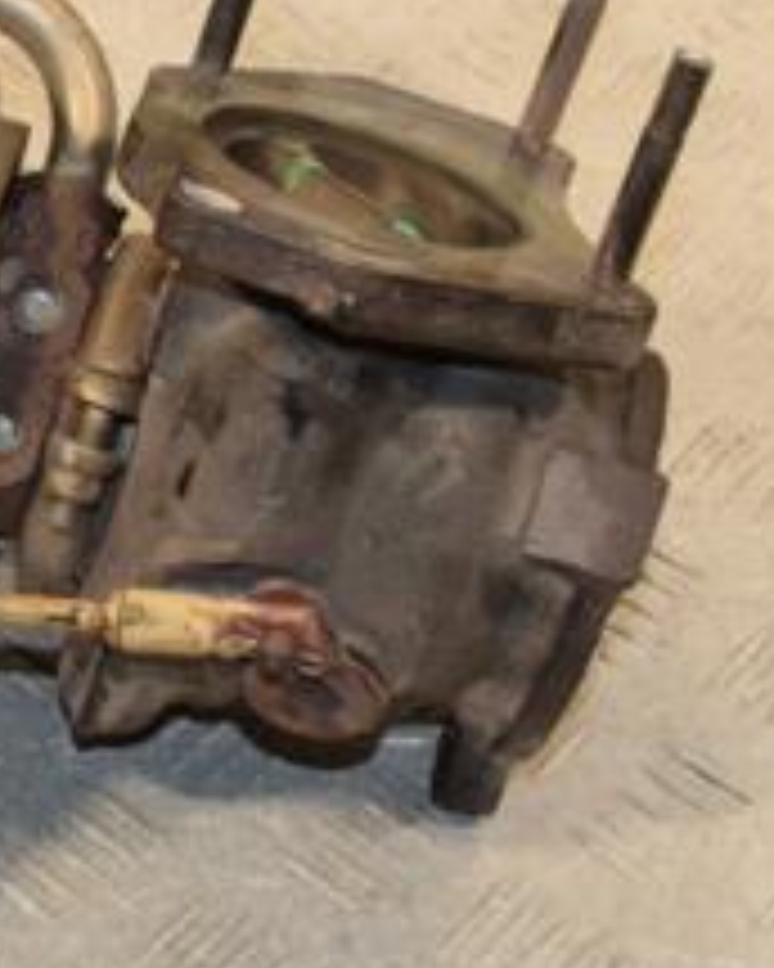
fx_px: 3608
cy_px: 486
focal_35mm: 126
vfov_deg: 15.3
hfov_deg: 12.1
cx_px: -50
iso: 800
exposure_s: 1/200
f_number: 6.3
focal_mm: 32
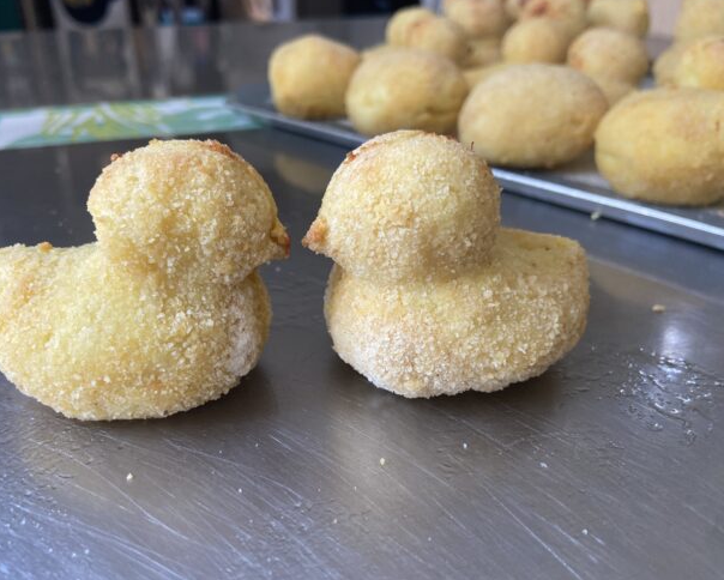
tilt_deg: -28.1
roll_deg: +0.4
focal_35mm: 28
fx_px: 600
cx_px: 337
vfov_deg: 51.6
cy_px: 288
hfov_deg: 62.1
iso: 125
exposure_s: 1/114
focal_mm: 4.25
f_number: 1.8
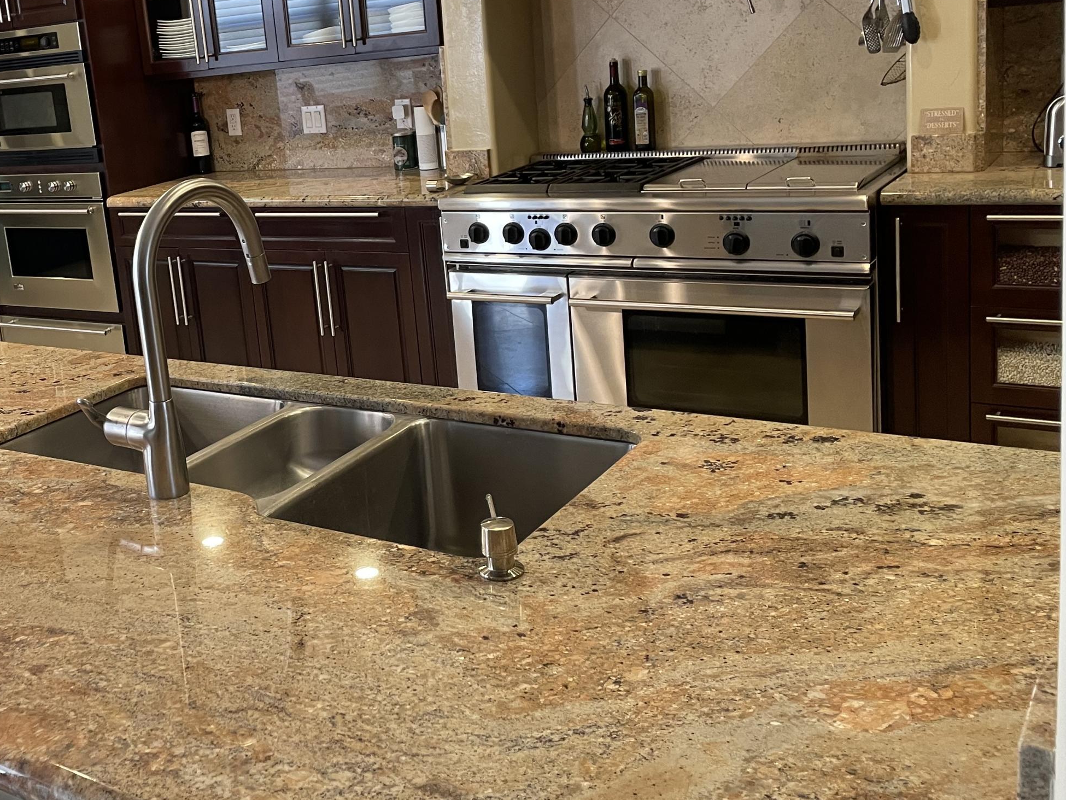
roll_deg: +6.5
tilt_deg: -8.2
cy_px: 275
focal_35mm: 40
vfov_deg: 35.7
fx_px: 1232
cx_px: 254
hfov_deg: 45.0
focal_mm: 4.2
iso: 160
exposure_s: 1/60
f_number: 1.6
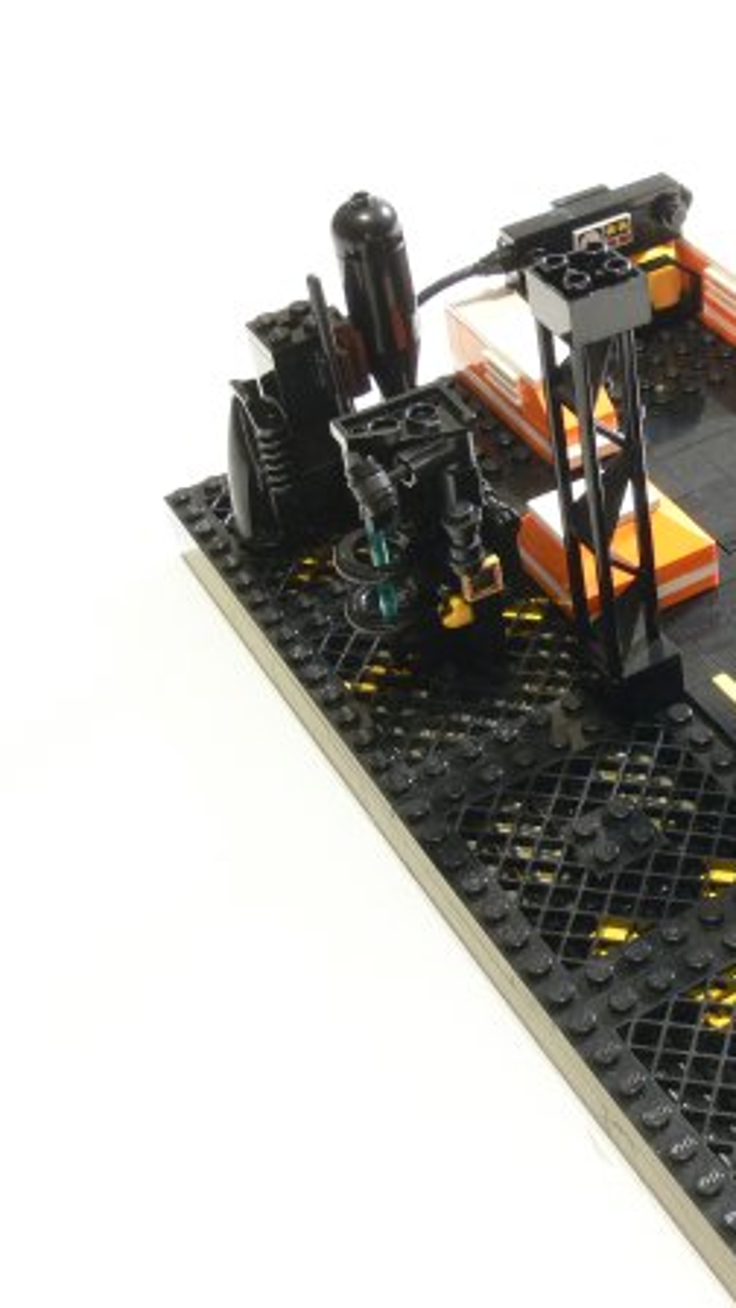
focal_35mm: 54
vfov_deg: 38.5
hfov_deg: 21.0
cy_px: 654
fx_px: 1874
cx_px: 829
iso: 80
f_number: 6.3
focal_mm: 7.8
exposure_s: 2.5
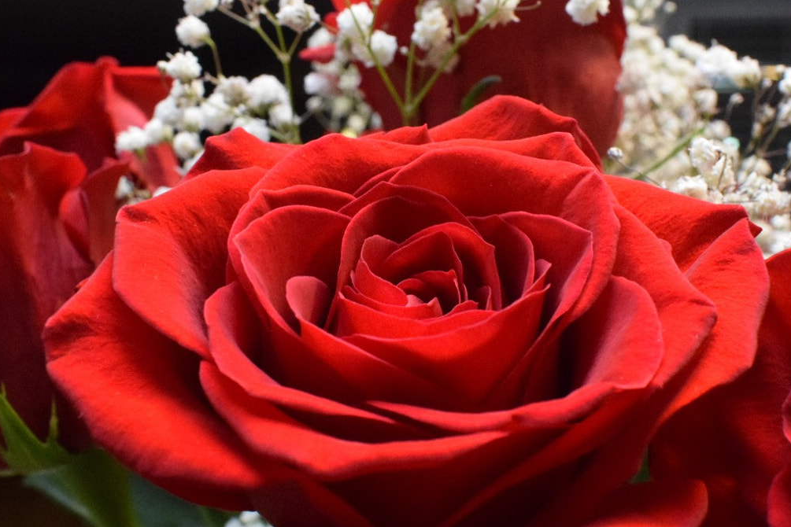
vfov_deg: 31.2
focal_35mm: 43
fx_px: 945
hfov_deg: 45.3
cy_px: 293
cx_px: 461
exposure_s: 1/60
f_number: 10
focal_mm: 18
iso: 4000
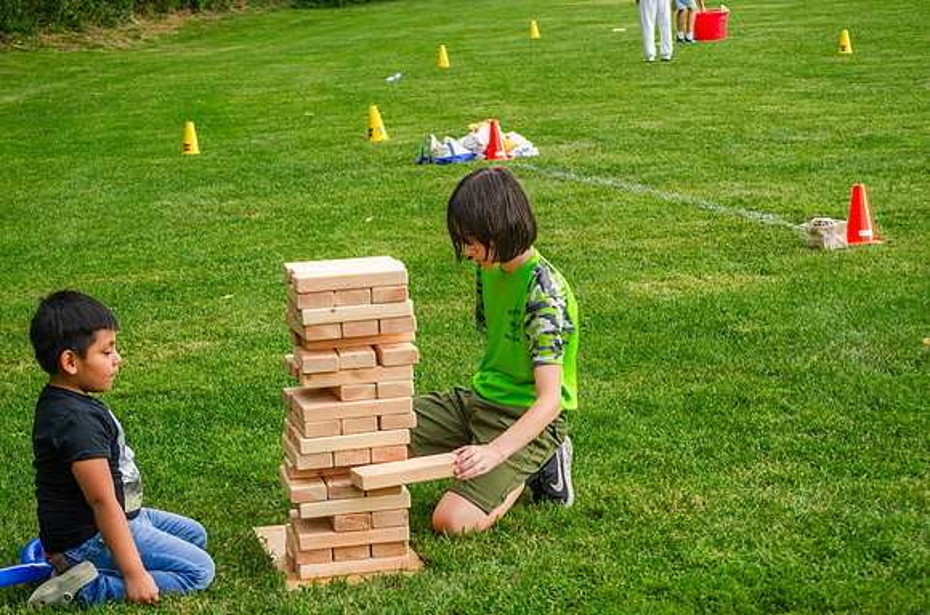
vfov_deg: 15.1
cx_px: 465
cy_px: 308
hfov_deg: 22.7
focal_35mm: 90
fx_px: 2320
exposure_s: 1/200
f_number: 7.1
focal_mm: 60
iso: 200
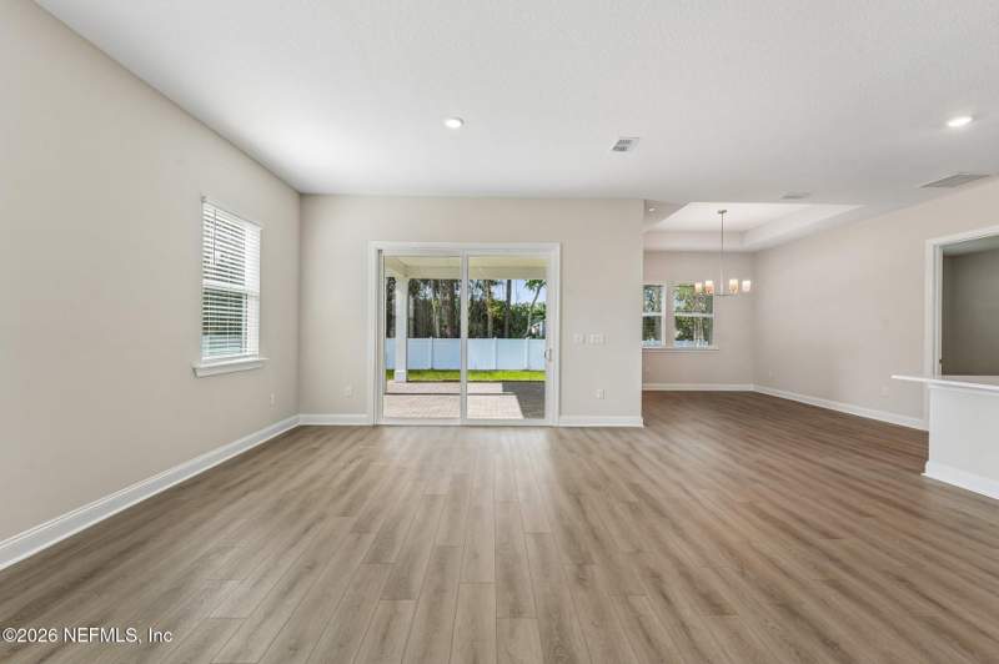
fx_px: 408
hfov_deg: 101.6
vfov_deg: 78.4
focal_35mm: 15
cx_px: 500
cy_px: 332
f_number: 10
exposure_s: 1/30
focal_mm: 14.7
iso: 400
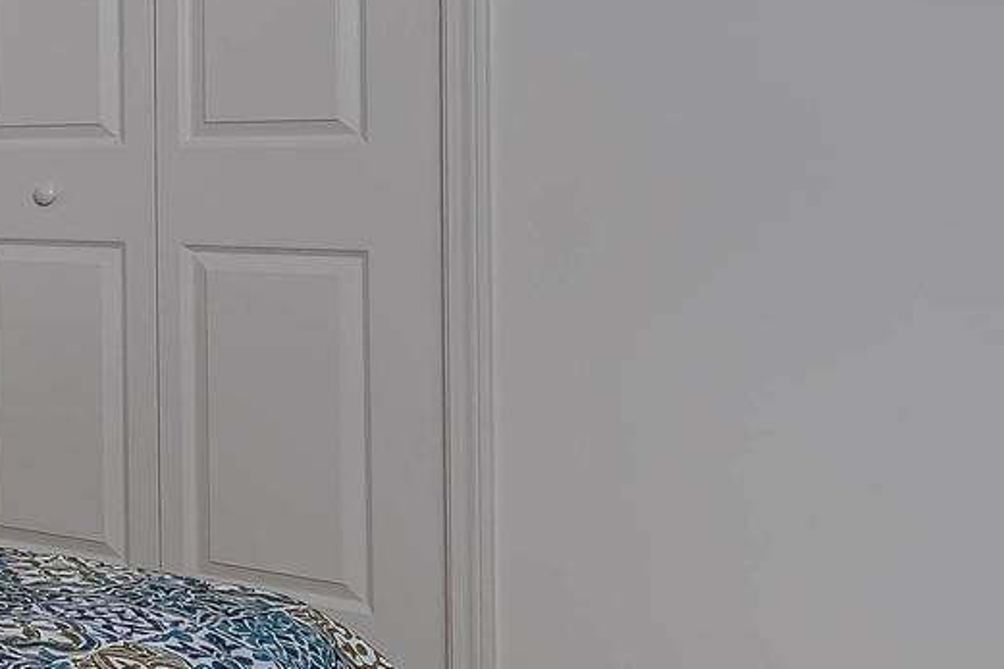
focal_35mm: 59
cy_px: 11
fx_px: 1645
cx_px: -736
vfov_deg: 22.2
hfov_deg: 22.5
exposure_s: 1/200
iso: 400
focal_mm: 10
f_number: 6.3
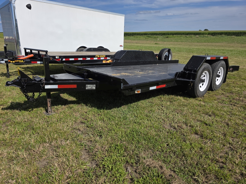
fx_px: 163
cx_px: 123
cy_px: 92
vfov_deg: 58.9
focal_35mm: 23
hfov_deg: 73.9
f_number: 1.7
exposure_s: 1/7944
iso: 64
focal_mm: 6.3
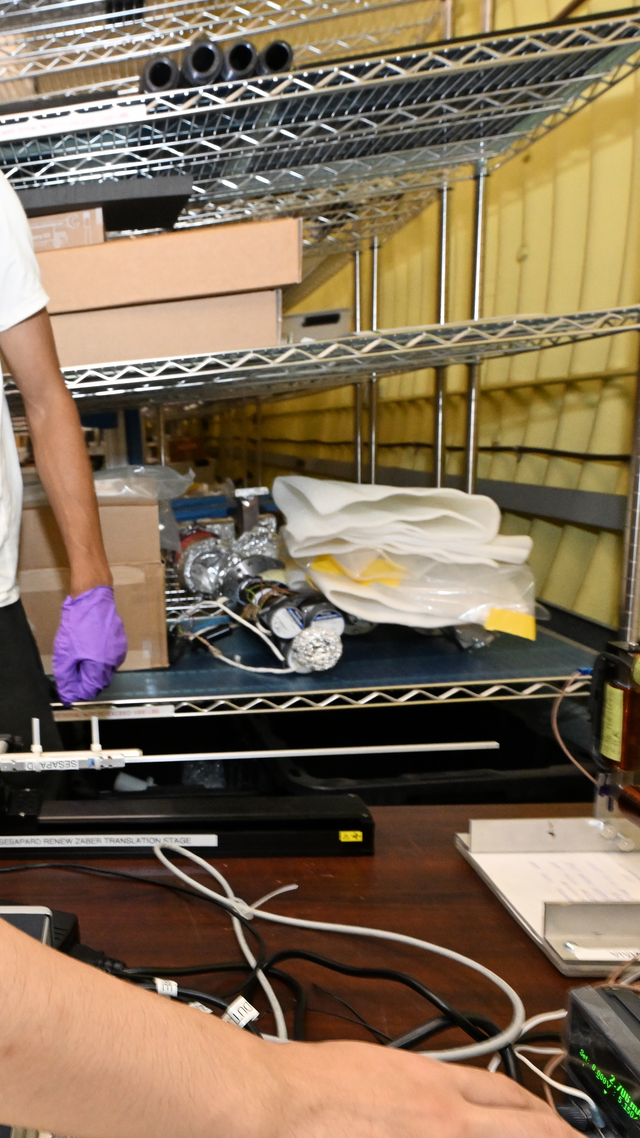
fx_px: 813
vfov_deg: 69.9
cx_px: -3
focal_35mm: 27
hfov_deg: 38.2
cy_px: 617
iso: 3200
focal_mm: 14.5
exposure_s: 1/200
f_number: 8
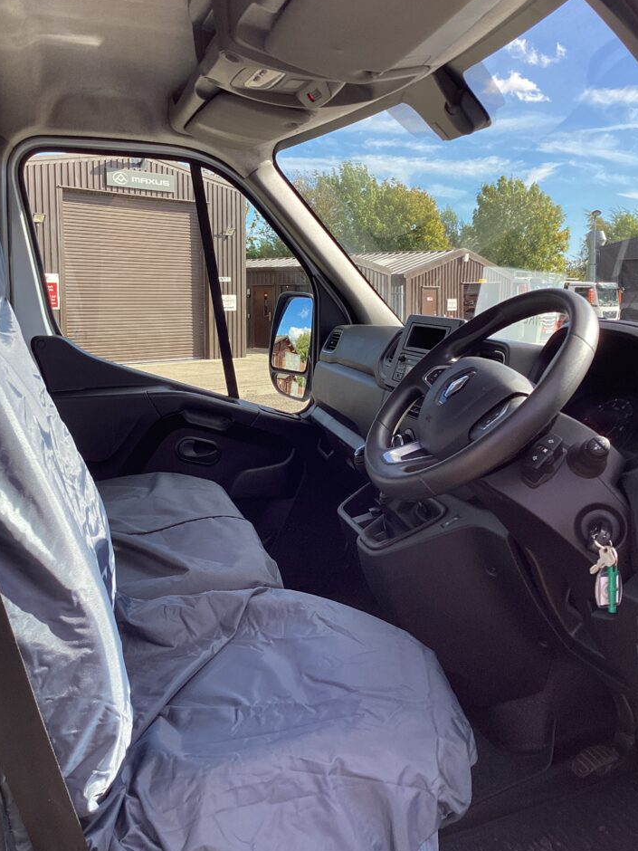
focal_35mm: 35
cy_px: 381
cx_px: 284
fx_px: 860
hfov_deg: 40.6
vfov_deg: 52.5
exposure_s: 1/255
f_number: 2.4
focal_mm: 3.3
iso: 25
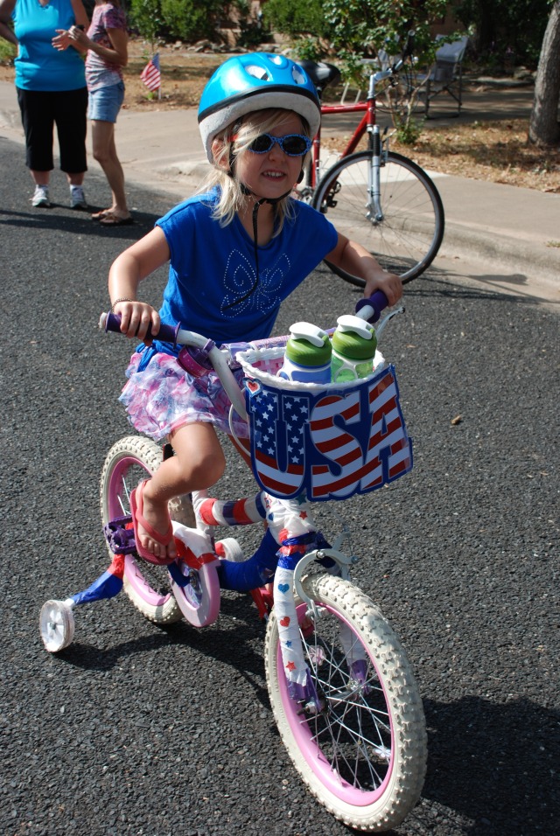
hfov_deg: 29.0
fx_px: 1082
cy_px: 418
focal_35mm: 46
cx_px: 280
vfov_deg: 42.3
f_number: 7.1
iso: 100
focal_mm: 31
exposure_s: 1/200
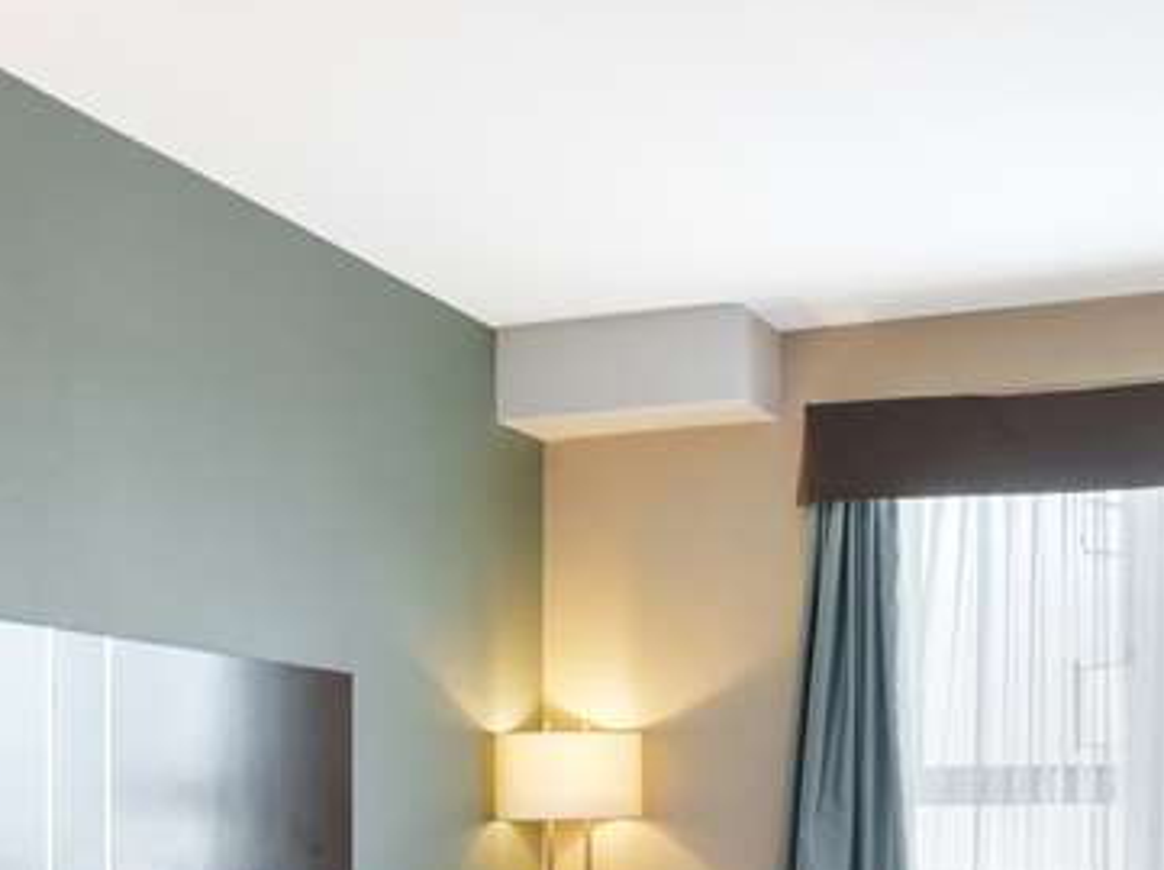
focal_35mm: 60
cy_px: 876
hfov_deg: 32.2
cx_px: 506
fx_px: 2016
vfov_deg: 23.3
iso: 400
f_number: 8
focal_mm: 10
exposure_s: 1/90
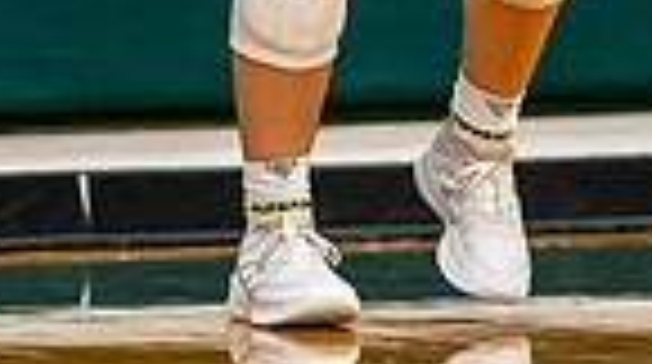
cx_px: 222
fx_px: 13169
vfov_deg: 1.6
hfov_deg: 2.8
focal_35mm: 763
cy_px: -526
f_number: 2.8
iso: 3200
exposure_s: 1/1250
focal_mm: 156
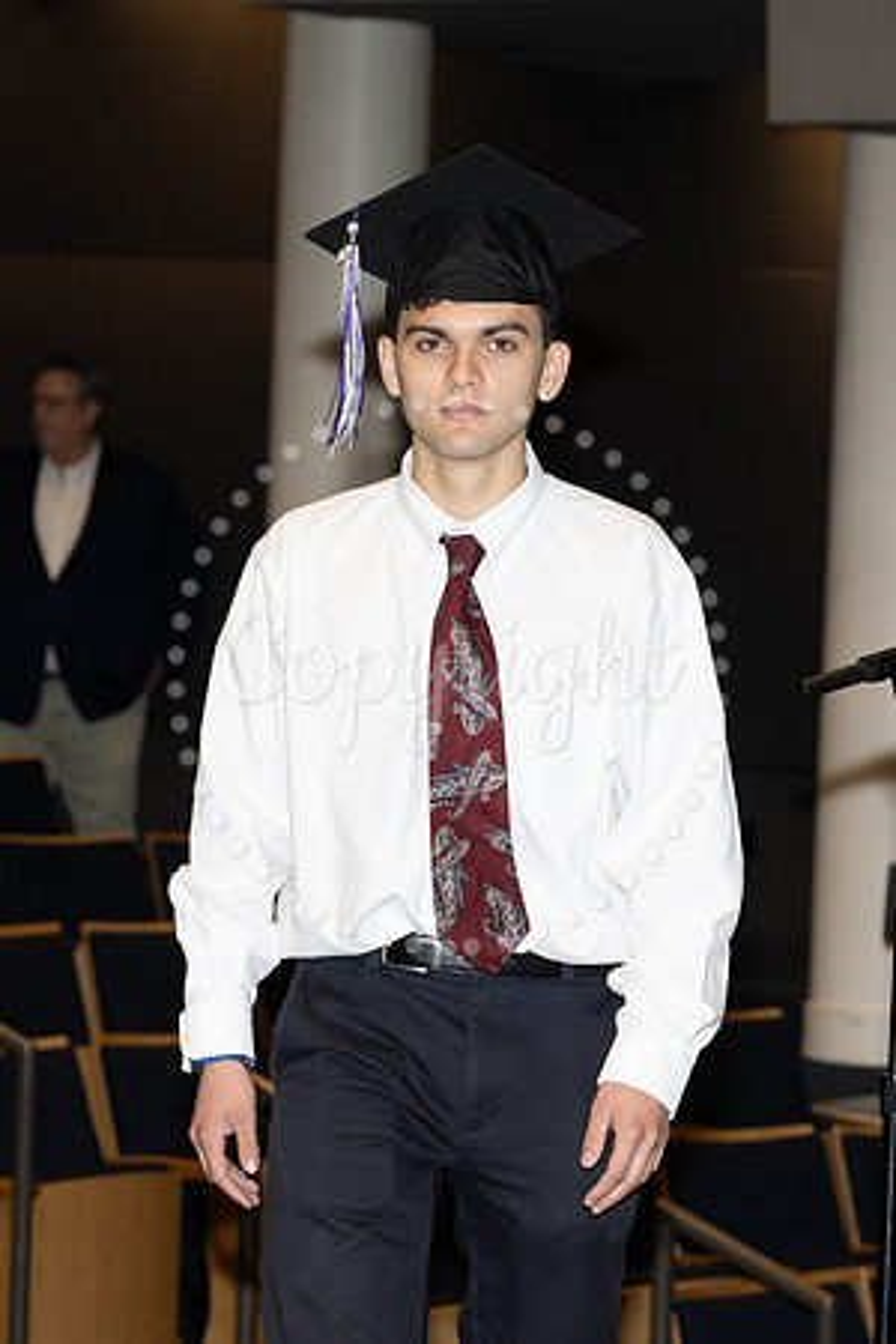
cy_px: 709
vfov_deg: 13.1
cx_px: 627
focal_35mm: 157
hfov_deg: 8.8
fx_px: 5842
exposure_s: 1/80
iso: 640
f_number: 5.6
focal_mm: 90
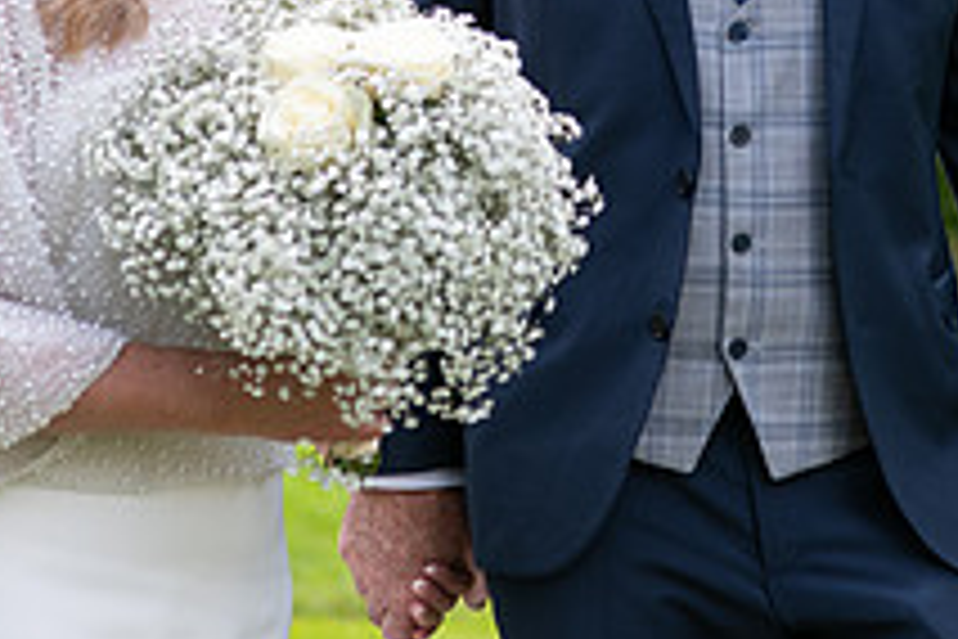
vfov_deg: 3.3
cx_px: 661
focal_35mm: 422
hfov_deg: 4.9
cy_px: 20
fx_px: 11229
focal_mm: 155
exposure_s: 1/500
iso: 200
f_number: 3.5
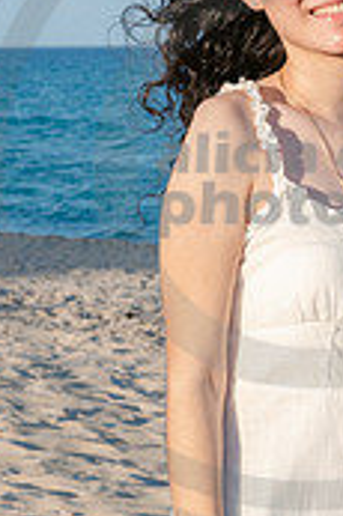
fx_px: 2463
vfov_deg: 11.9
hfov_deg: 7.9
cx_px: 307
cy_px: 176
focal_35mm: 172
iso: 250
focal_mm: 66
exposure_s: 1/320
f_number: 14
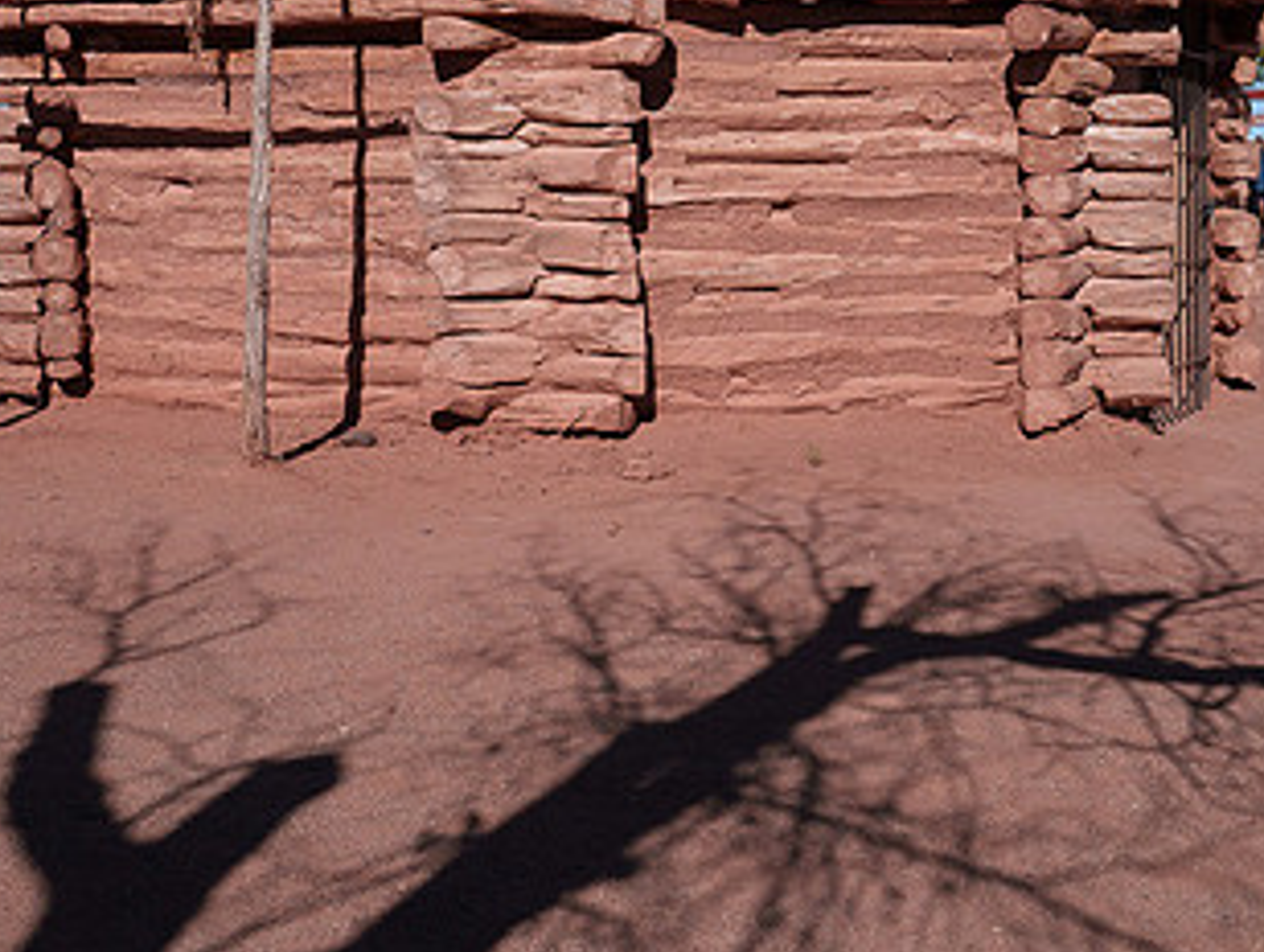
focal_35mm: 57
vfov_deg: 25.2
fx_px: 2085
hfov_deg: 33.7
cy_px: 152
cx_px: 679
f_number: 10
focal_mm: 28
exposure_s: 1/2500
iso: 800
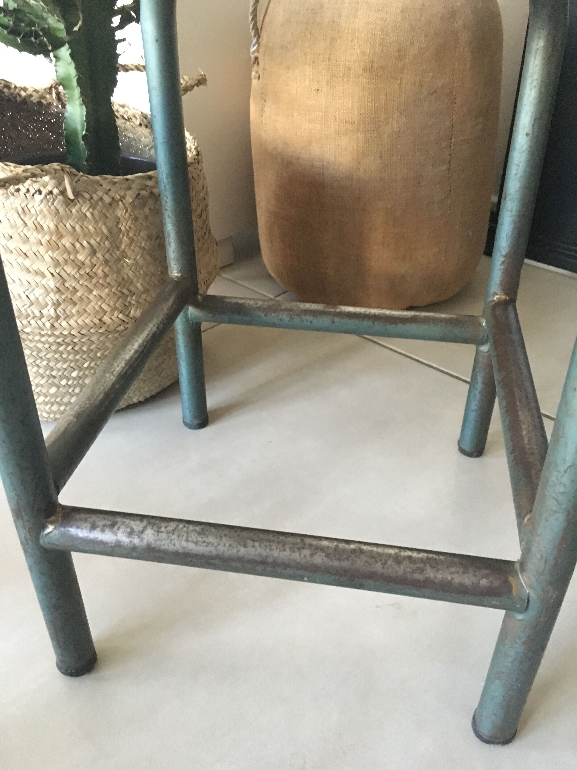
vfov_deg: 61.7
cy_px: 385
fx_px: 645
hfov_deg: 48.2
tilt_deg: -34.1
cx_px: 288
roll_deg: -1.1
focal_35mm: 29
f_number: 2.2
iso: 320
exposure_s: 1/17
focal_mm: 4.15
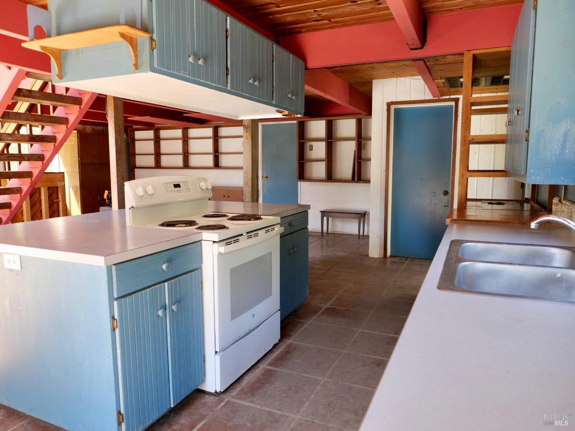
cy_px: 216
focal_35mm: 24
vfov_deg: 56.8
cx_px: 288
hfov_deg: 71.6
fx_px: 399
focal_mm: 10.9
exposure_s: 1/80
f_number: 1.7
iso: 200
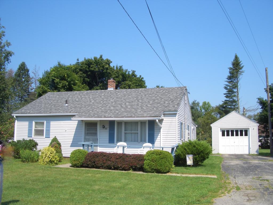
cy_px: 102
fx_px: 276
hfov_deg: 52.6
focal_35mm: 35
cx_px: 136
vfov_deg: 40.7
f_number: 4.3
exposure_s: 1/320
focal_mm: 5.8
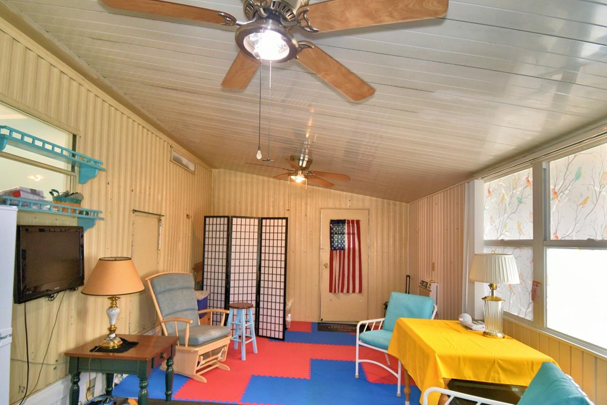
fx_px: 320
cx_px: 288
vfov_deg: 64.3
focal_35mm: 19
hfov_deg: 86.8
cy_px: 228
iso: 200
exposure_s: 1/30
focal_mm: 10
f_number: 4.5
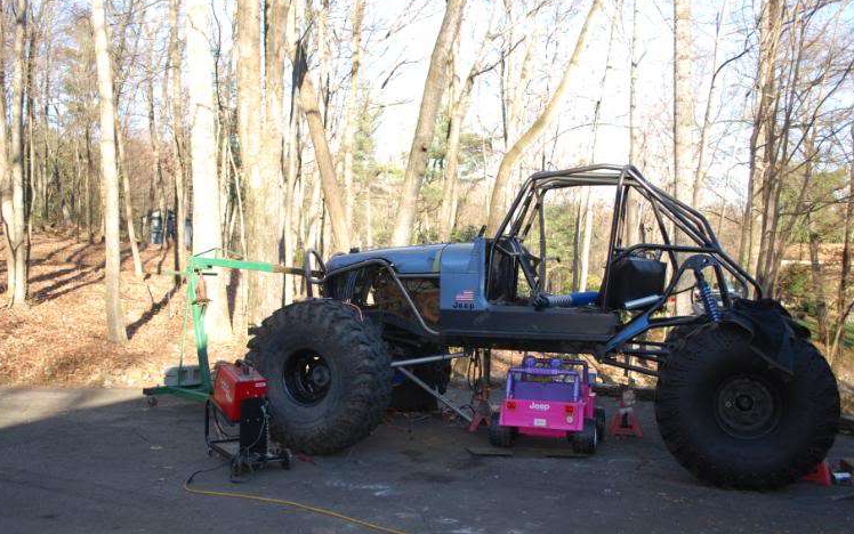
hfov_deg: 54.0
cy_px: 274
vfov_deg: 35.4
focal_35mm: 36
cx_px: 405
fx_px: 838
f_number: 4
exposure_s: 1/125
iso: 110
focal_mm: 22
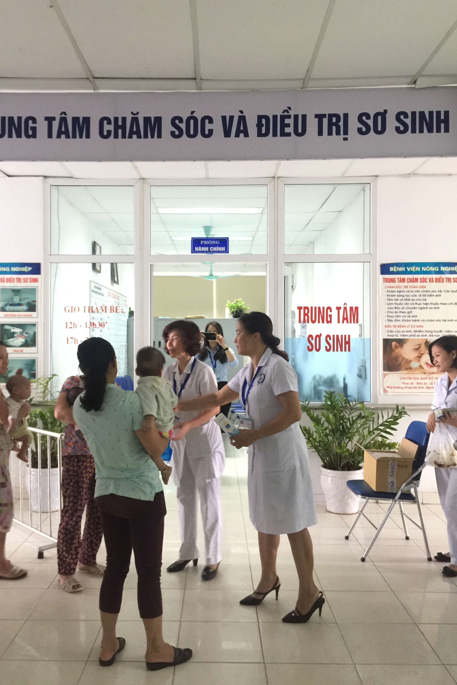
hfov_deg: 42.3
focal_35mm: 31
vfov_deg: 60.3
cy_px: 337
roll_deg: +0.6
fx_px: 590
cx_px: 207
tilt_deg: +1.5
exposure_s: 1/10
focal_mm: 4.15
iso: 100
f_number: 2.2
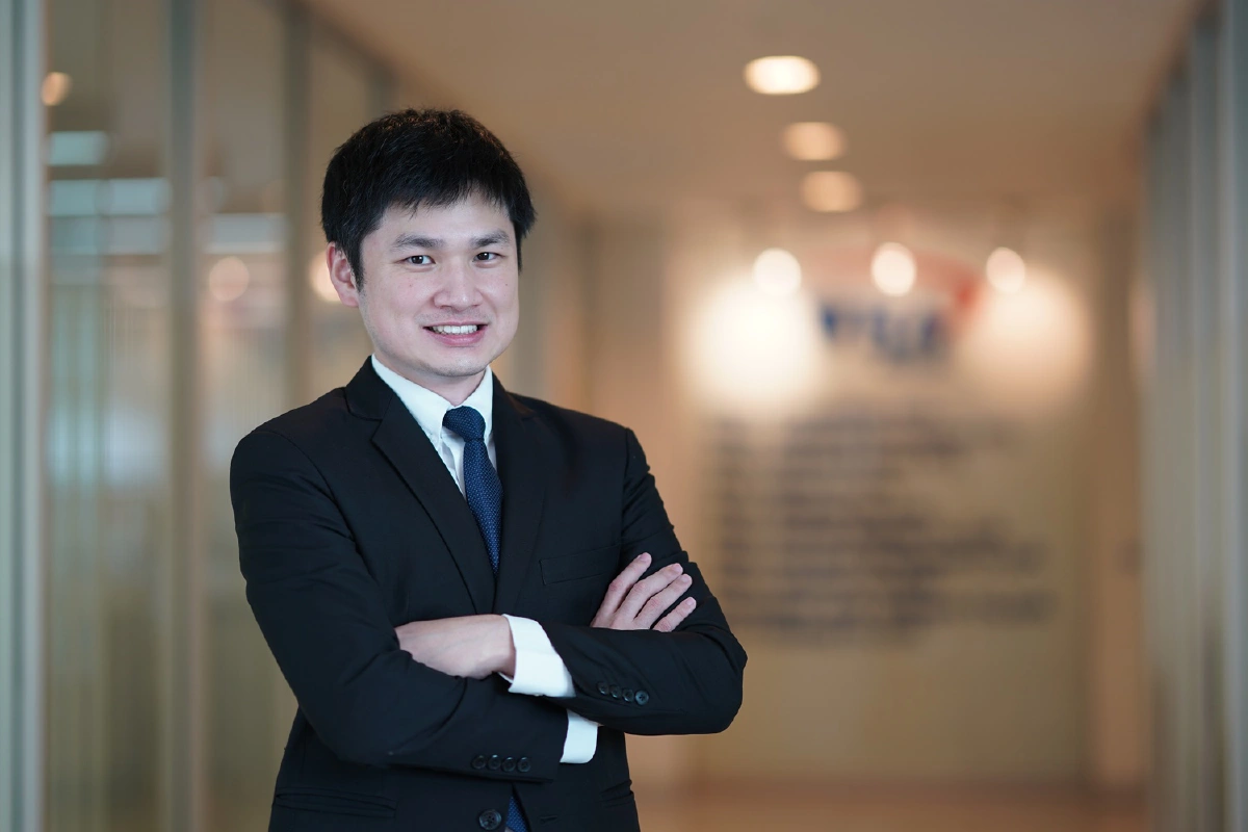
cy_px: 416
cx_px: 624
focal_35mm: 85
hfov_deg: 23.9
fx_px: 2946
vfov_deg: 16.1
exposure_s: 1/100
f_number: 1.4
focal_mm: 85
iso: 125
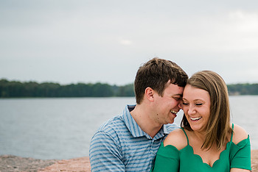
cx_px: 196
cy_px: 124
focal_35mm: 89
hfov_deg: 22.6
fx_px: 638
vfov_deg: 15.3
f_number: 2.8
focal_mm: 48
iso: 100
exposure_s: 1/800
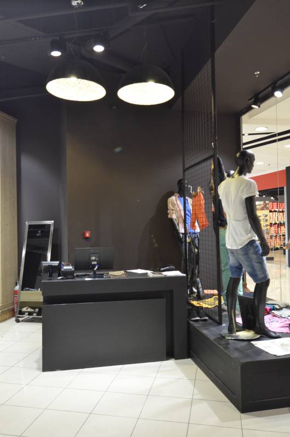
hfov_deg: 43.4
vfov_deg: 62.0
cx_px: 145
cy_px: 218
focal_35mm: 30
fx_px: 364
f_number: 2.8
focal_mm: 20
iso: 1600
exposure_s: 1/160
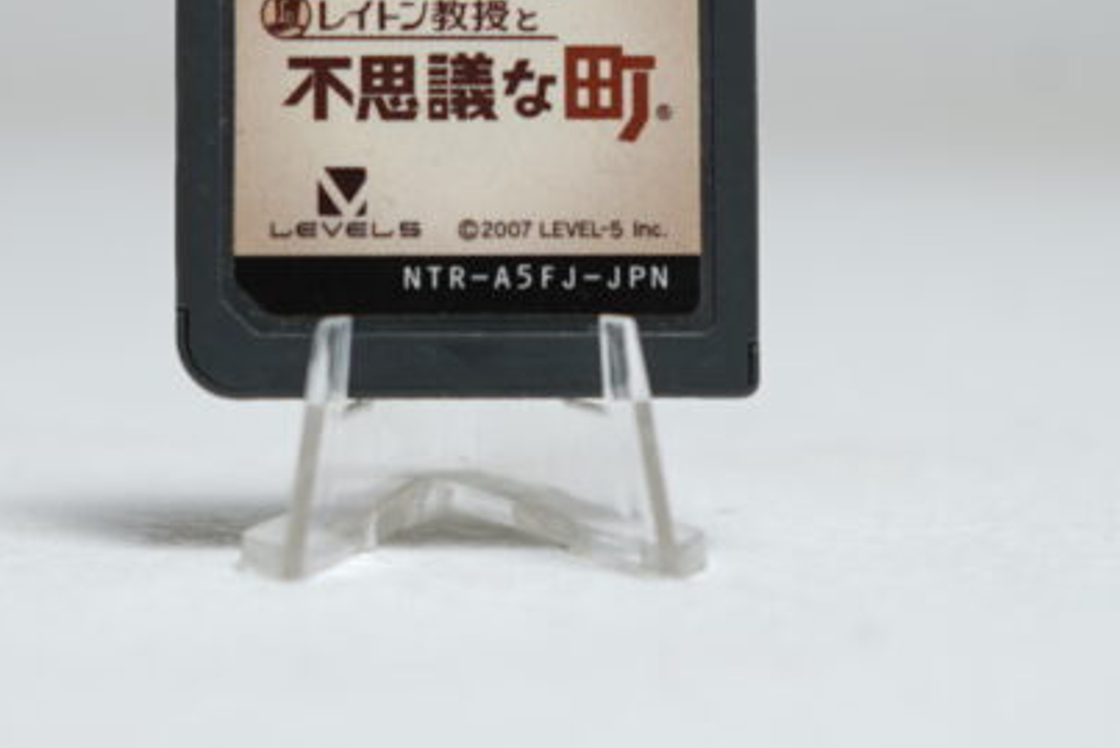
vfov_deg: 11.2
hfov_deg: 16.8
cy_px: 100
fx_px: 3797
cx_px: 481
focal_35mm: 122
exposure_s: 1/13
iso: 64
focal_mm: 41
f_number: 5
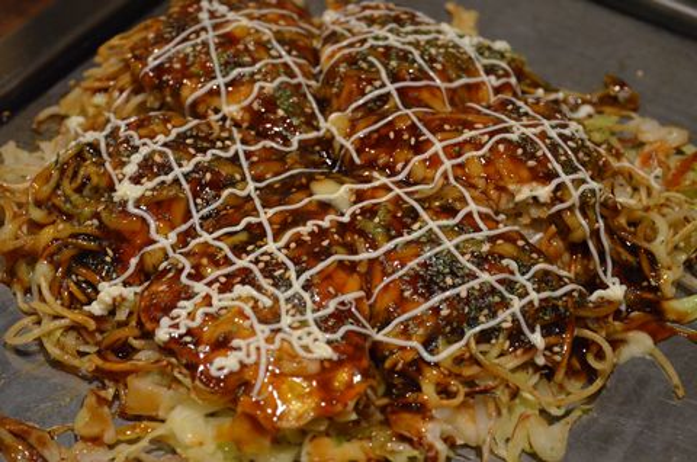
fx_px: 1507
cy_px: 231
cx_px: 348
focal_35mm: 78
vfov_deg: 17.4
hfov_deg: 26.0
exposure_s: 1/8
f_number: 5
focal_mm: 52
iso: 3200
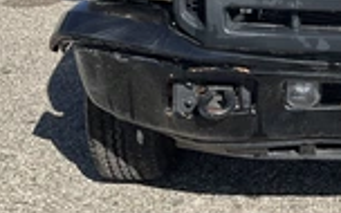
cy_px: -90
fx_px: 753
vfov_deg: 15.1
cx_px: 375
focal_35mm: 81
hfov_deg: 23.9
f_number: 1.8
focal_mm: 3
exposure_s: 1/1412
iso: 25
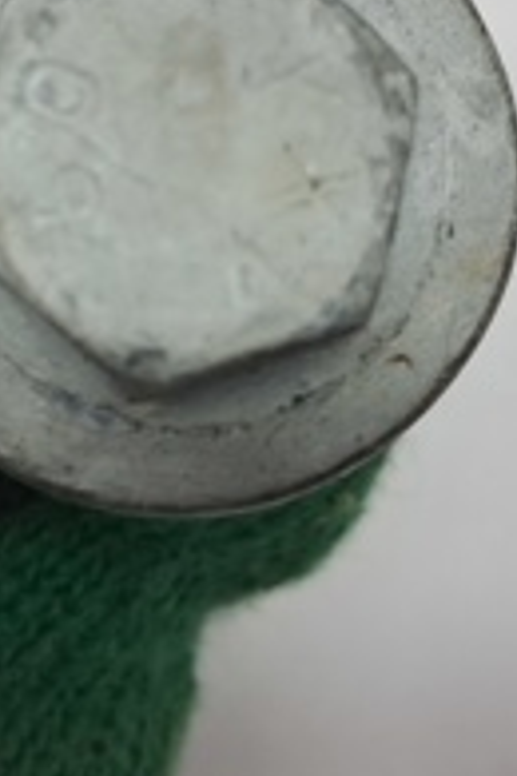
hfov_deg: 14.8
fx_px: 1982
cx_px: 115
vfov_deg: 21.9
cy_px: 165
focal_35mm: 92
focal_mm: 4
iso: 50
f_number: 1.8
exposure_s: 1/50
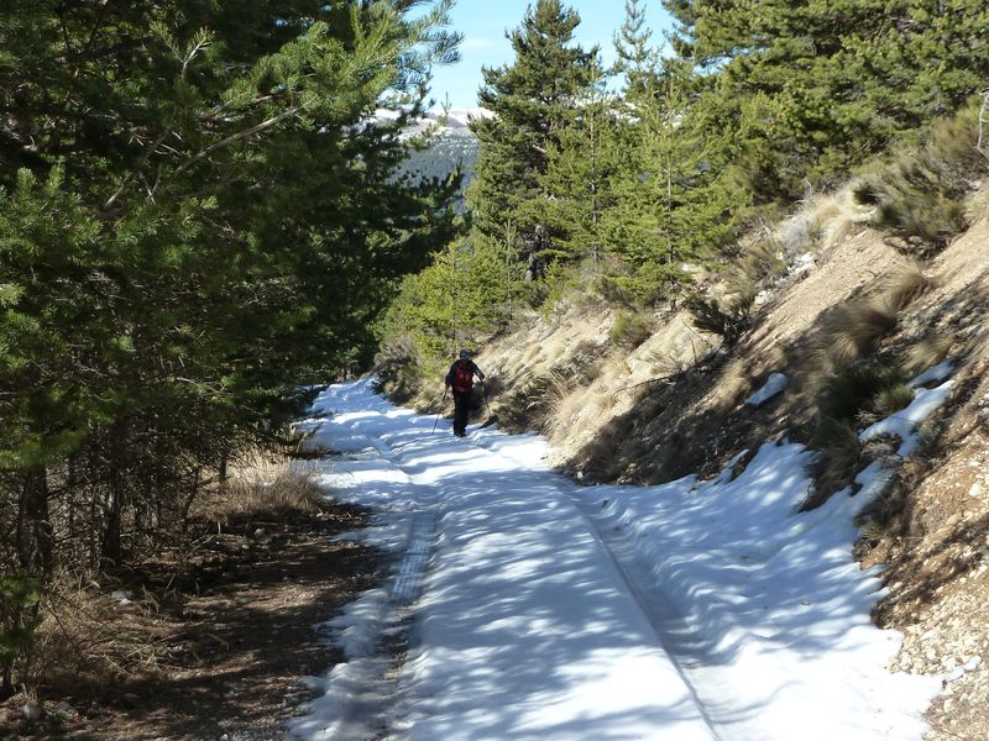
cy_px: 370
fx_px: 1571
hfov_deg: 34.9
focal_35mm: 55
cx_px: 494
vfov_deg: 26.6
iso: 125
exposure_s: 1/320
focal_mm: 9.1
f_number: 3.9
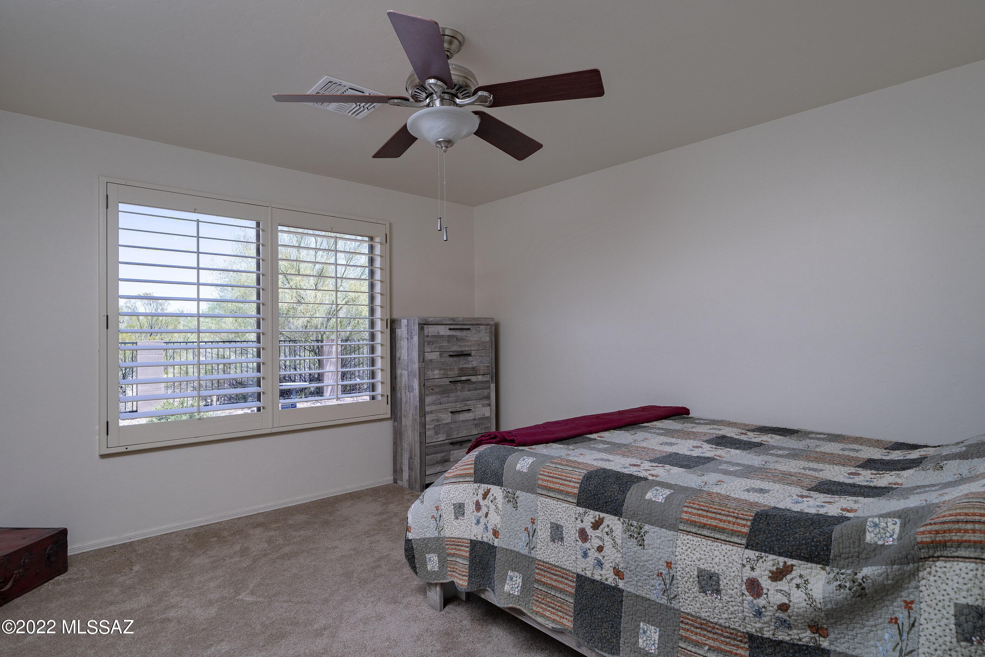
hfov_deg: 90.0
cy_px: 328
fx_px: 492
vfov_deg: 67.4
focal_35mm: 18
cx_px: 492
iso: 200
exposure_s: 1/125
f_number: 9
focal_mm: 18
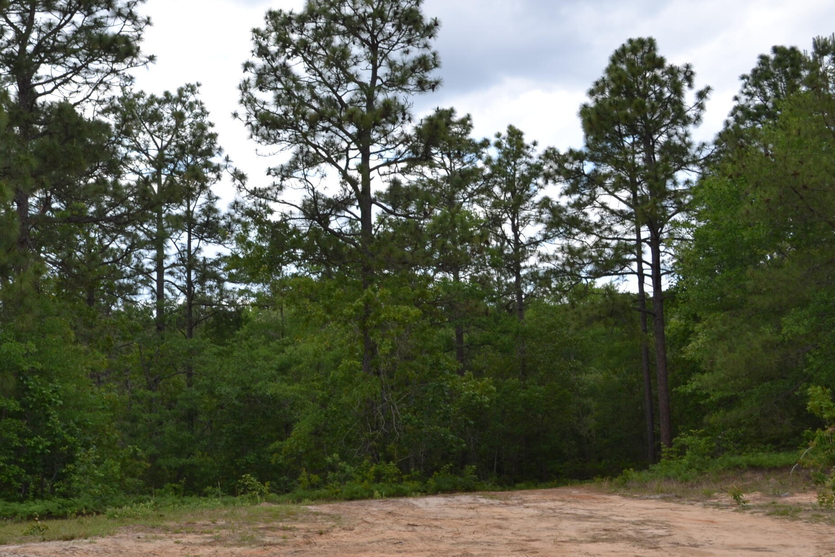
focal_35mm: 58
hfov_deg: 33.8
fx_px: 1345
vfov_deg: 23.4
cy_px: 268
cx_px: 215
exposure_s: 1/200
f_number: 6.3
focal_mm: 24
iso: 100
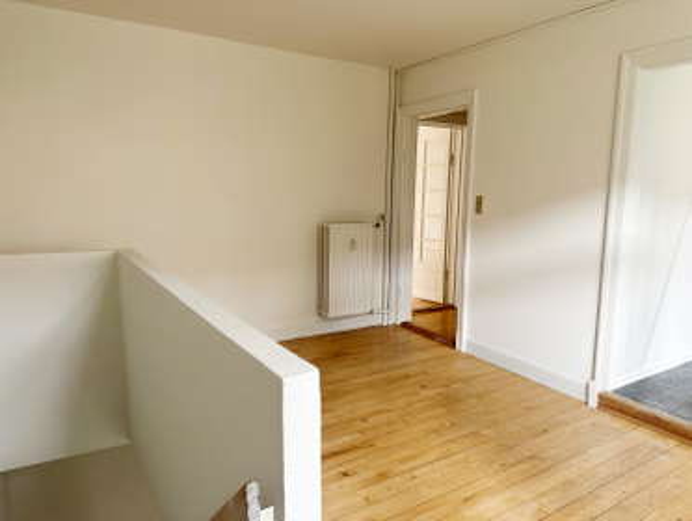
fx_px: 480
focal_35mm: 24
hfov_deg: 71.5
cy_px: 260
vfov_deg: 56.9
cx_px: 346
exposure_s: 1/121
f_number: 1.78
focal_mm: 6.86
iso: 160
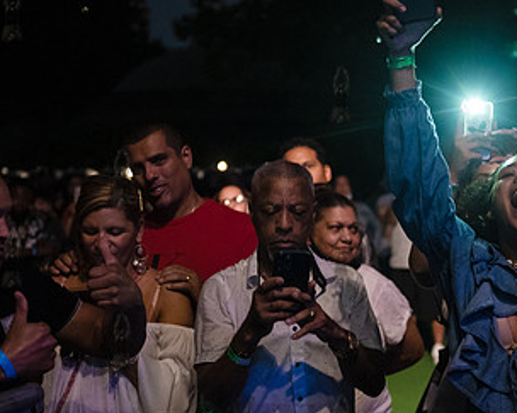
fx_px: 1315
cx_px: 340
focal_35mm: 86
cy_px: 257
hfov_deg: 22.2
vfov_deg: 17.8
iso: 3200
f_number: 2.8
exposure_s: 1/125
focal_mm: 48
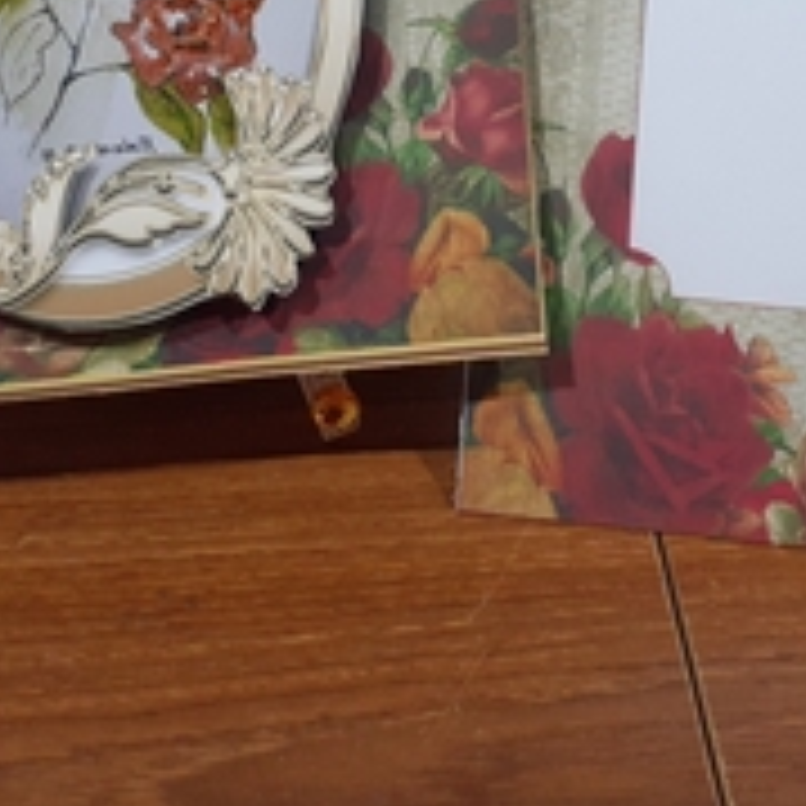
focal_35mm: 60
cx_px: 495
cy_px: 106
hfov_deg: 28.5
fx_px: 1581
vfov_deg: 27.7
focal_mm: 3.6
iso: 320
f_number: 1.9
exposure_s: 1/50
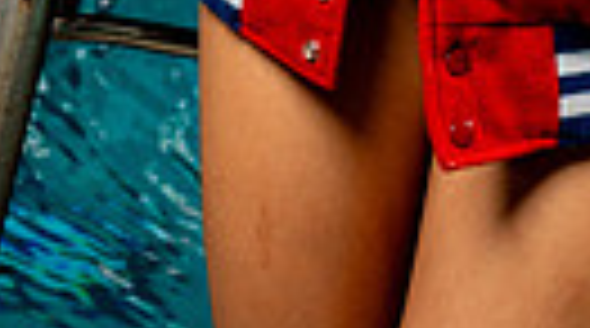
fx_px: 3606
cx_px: 477
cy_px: -517
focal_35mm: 231
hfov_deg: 9.3
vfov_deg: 5.0
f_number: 5.6
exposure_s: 1/250
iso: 640
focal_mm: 64
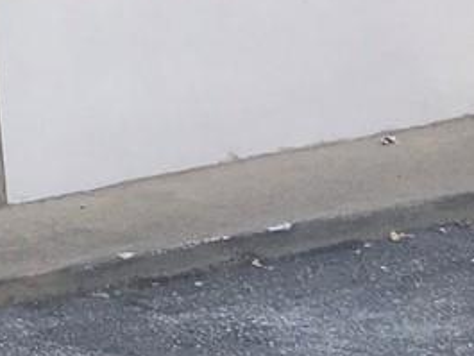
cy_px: -354
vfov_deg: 8.1
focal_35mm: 175
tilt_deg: +3.4
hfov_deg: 9.2
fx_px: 2397
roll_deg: +3.7
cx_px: -907
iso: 25
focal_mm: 4.15
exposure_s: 1/407
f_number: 2.2
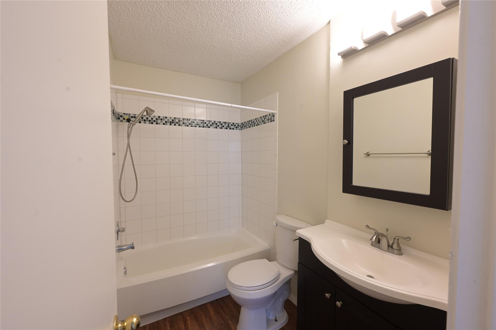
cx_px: 248
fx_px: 206
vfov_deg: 77.2
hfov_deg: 100.4
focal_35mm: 15
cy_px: 165
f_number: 9
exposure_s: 1/15
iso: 800
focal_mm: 15
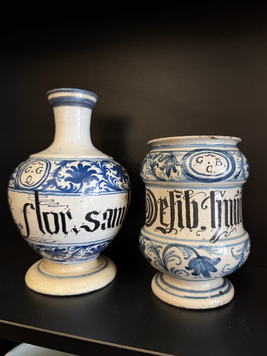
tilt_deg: -4.5
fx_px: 247
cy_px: 178
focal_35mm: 24
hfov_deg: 56.8
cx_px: 134
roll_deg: +0.4
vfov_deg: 71.6
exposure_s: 1/50
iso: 125
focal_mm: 6.76
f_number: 1.78
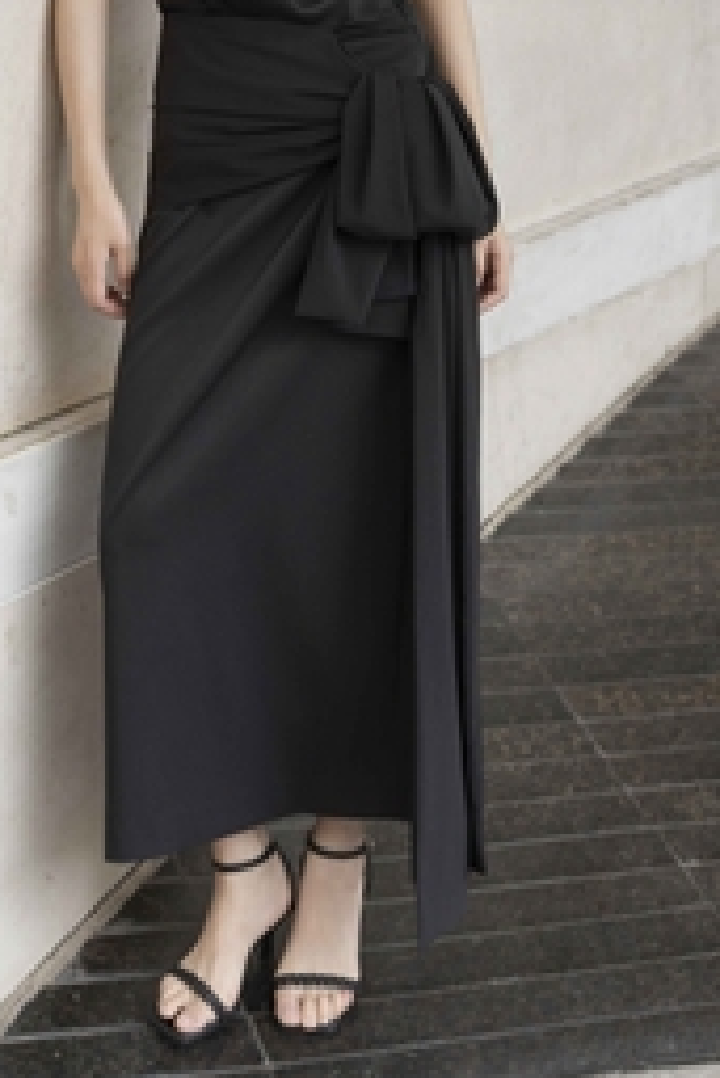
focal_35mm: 103
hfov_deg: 13.3
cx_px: 257
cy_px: 181
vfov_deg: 19.6
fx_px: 3086
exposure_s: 1/250
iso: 250
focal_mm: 55
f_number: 4
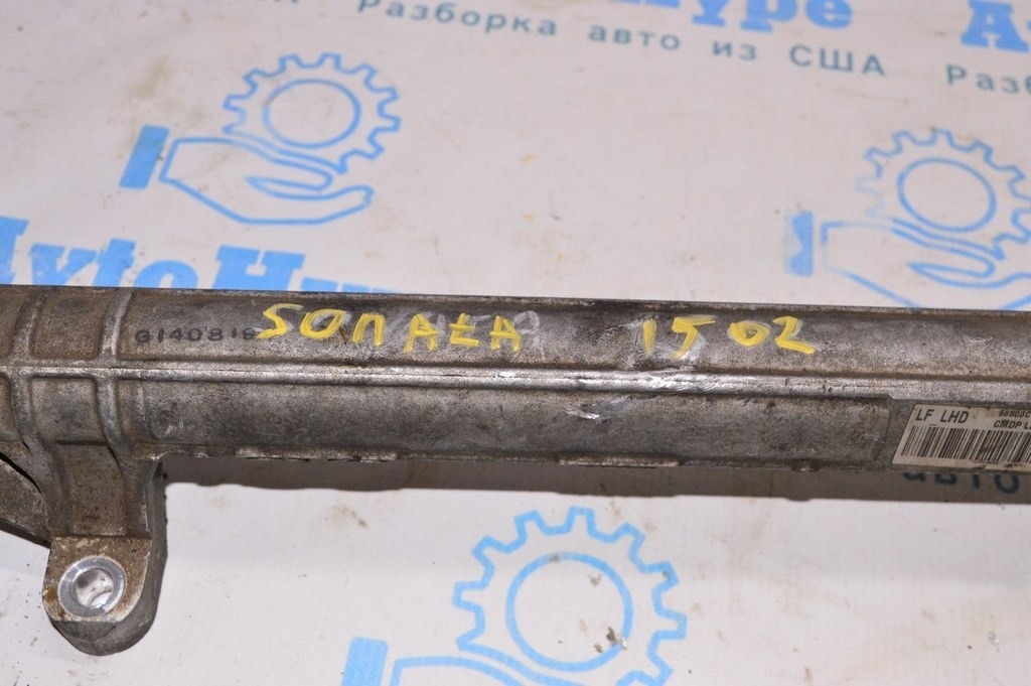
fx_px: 1288
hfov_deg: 43.6
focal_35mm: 45
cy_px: 343
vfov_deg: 29.8
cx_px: 516
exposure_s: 1/200
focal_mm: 30
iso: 1600
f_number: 8
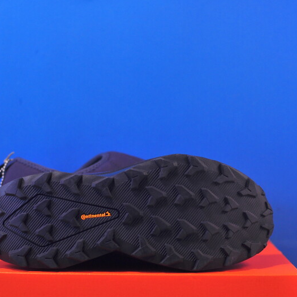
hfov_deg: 17.9
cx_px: 128
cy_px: 149
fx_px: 942
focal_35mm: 97
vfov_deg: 17.9
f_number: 2.5
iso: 250
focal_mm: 50
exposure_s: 1/320
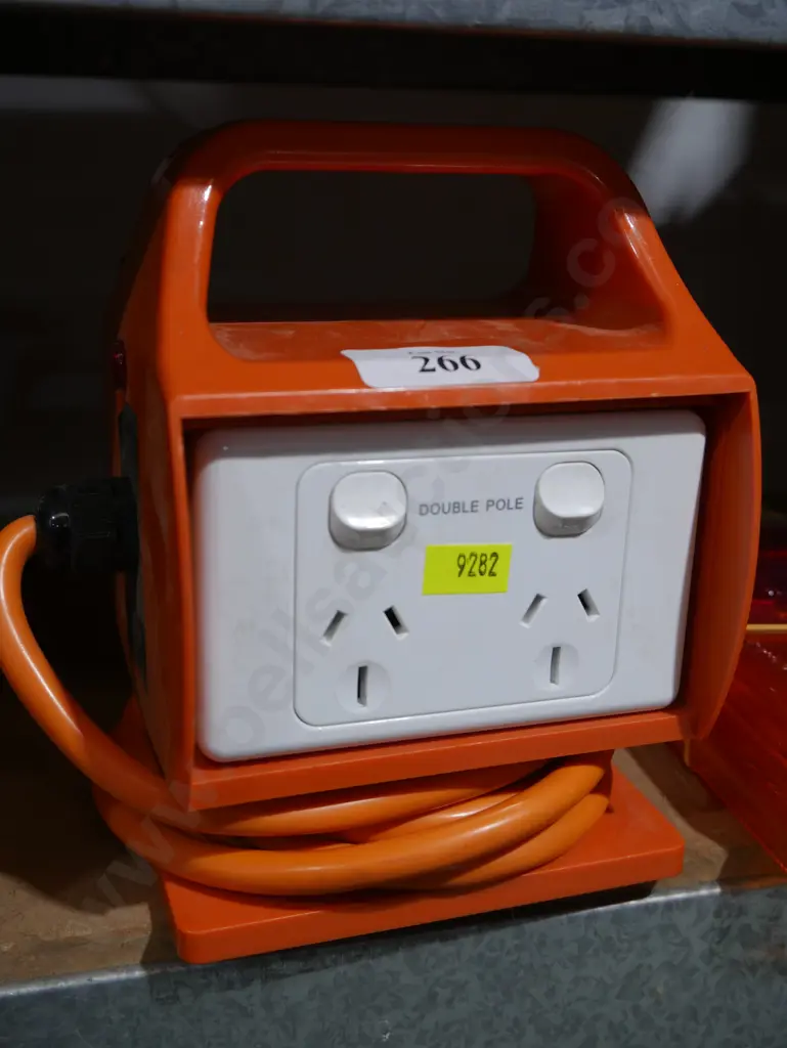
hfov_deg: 36.0
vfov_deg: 46.8
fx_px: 1212
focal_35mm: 40
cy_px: 524
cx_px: 394
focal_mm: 20
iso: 500
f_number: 4.4
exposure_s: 1/60
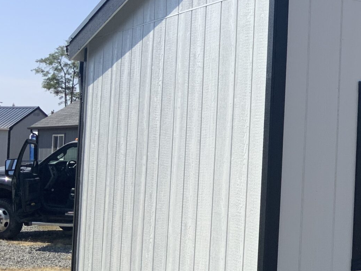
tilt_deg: +3.6
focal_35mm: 72
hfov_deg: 24.9
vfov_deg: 20.4
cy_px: 131
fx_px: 751
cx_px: 408
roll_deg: -2.3
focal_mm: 3
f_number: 1.8
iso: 16
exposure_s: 1/1786
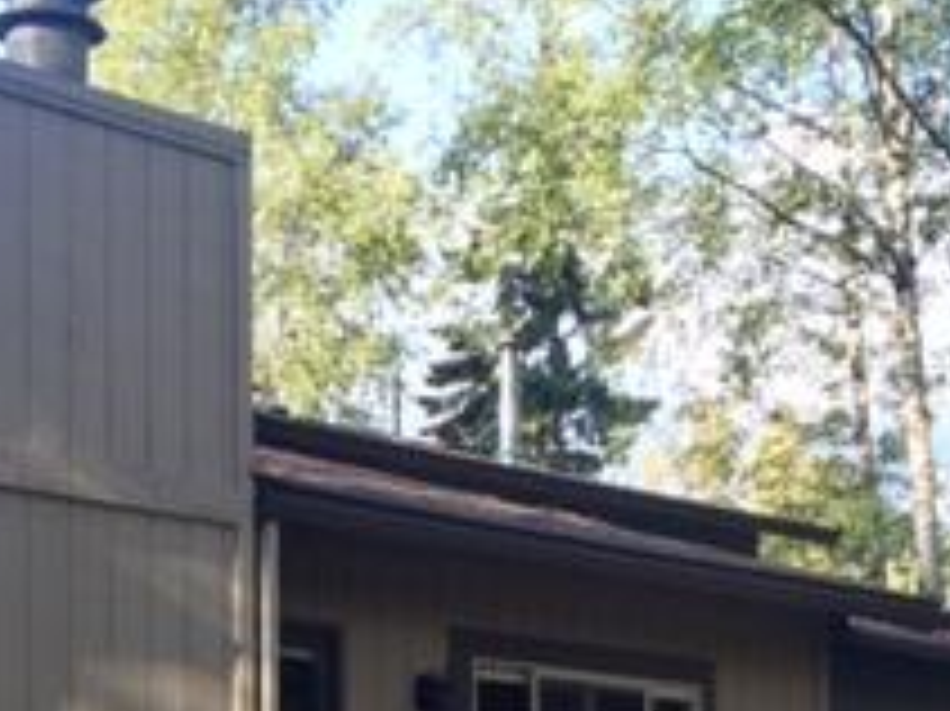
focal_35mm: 88
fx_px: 2414
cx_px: 212
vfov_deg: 15.8
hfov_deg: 22.0
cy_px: 963
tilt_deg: +2.5
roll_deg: -0.3
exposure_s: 1/227
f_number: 2.2
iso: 32
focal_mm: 4.15
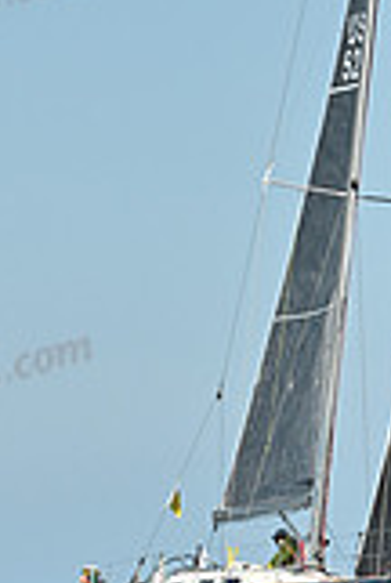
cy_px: 163
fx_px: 11679
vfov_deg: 2.9
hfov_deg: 1.9
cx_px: 281
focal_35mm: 720
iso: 320
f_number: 10
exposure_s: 1/1000
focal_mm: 200
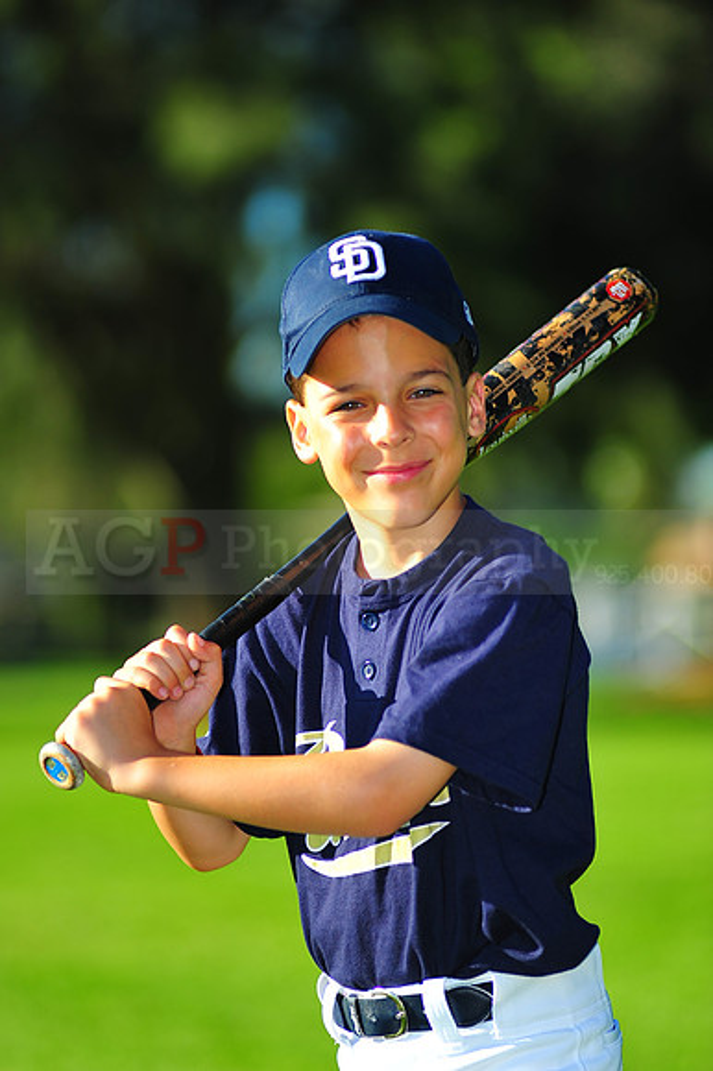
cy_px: 536
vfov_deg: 11.4
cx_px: 356
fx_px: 5353
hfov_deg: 7.6
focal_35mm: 180
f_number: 3.5
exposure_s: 1/1250
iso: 200
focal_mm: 180
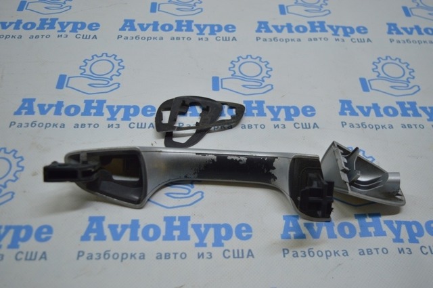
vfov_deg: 35.4
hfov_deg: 51.3
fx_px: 450
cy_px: 144
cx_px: 216
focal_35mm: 38
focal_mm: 25
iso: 400
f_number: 4
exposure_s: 1/160
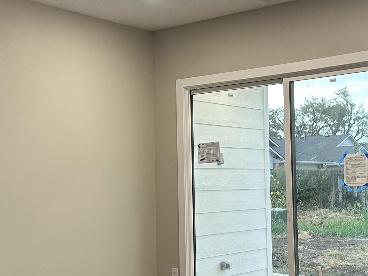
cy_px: 167
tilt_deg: +1.4
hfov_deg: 31.6
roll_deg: +1.0
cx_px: 147
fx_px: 648
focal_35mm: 61
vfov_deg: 24.0
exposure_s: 1/60
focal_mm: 6.86
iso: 125
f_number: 1.78
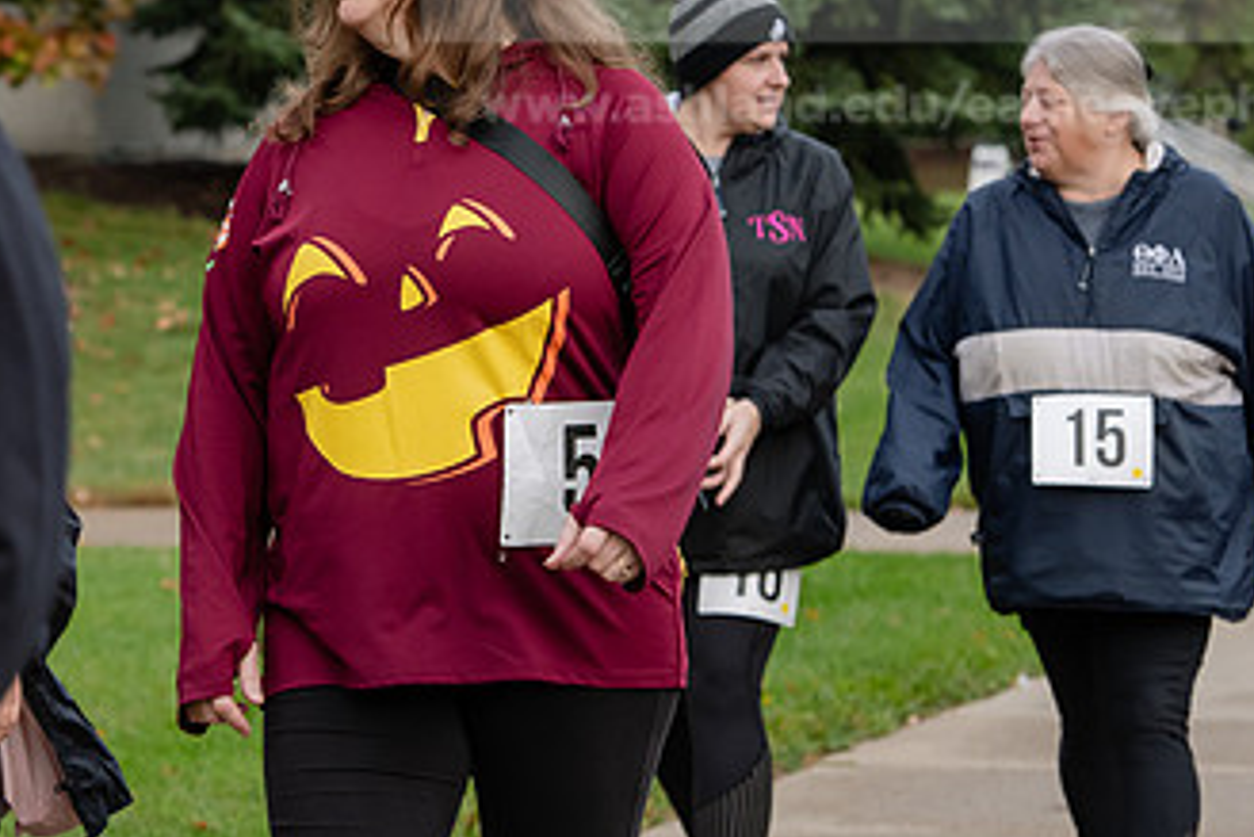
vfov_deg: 6.9
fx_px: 6900
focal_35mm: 198
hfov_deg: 10.4
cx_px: 306
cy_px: 185
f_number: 6.3
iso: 640
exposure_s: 1/400
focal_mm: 112
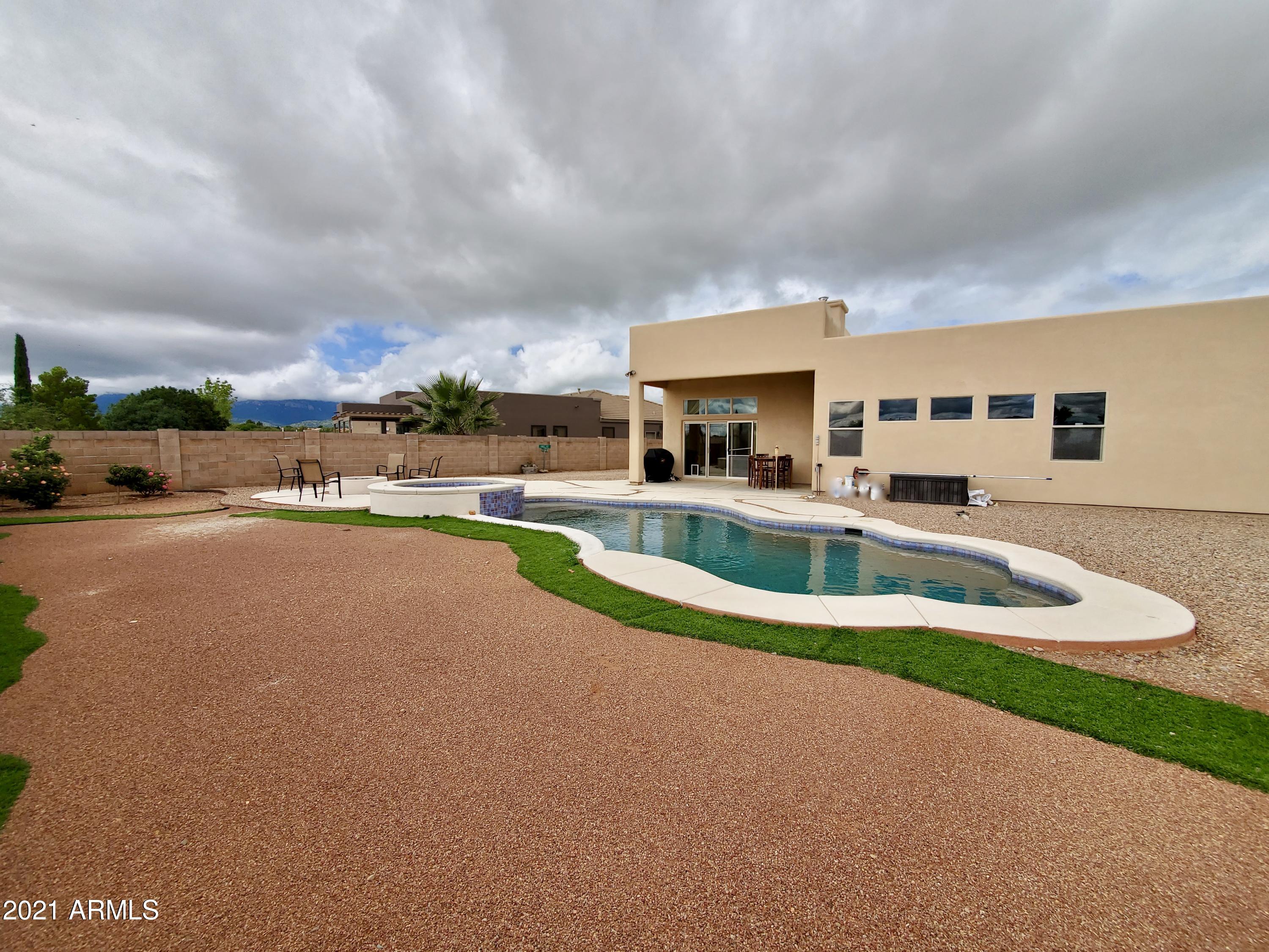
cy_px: 476
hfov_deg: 106.2
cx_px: 634
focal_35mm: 13
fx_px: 477
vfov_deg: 89.9
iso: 50
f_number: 2.2
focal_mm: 1.8
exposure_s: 1/1035
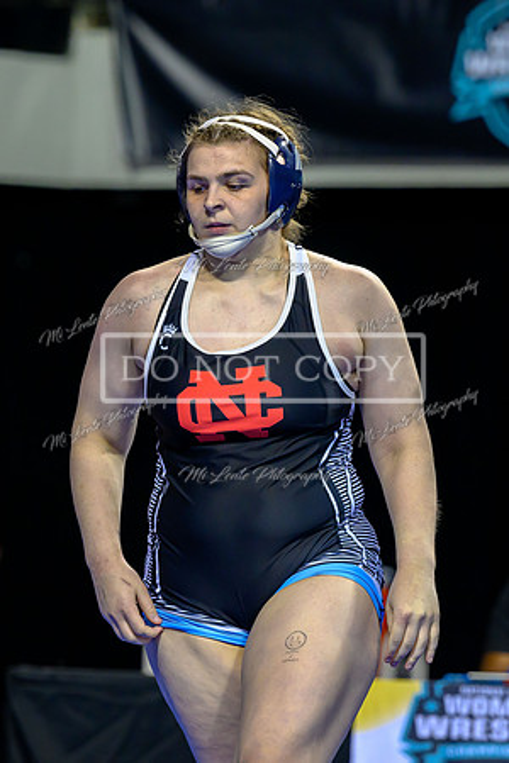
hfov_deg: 4.8
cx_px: 265
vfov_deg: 7.2
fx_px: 6086
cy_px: 371
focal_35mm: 287
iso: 2500
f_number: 3.5
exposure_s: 1/800
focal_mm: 175
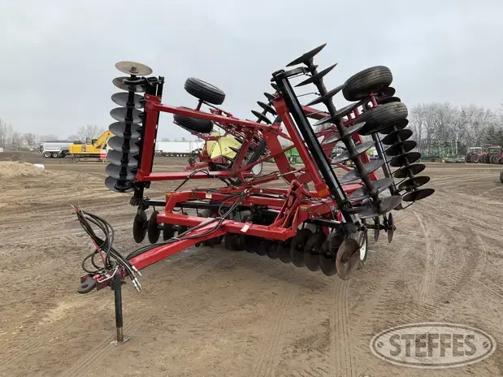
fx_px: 436
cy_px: 183
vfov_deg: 46.8
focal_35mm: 30
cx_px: 254
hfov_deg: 60.0
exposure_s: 1/1144
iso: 25
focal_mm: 3
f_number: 1.8
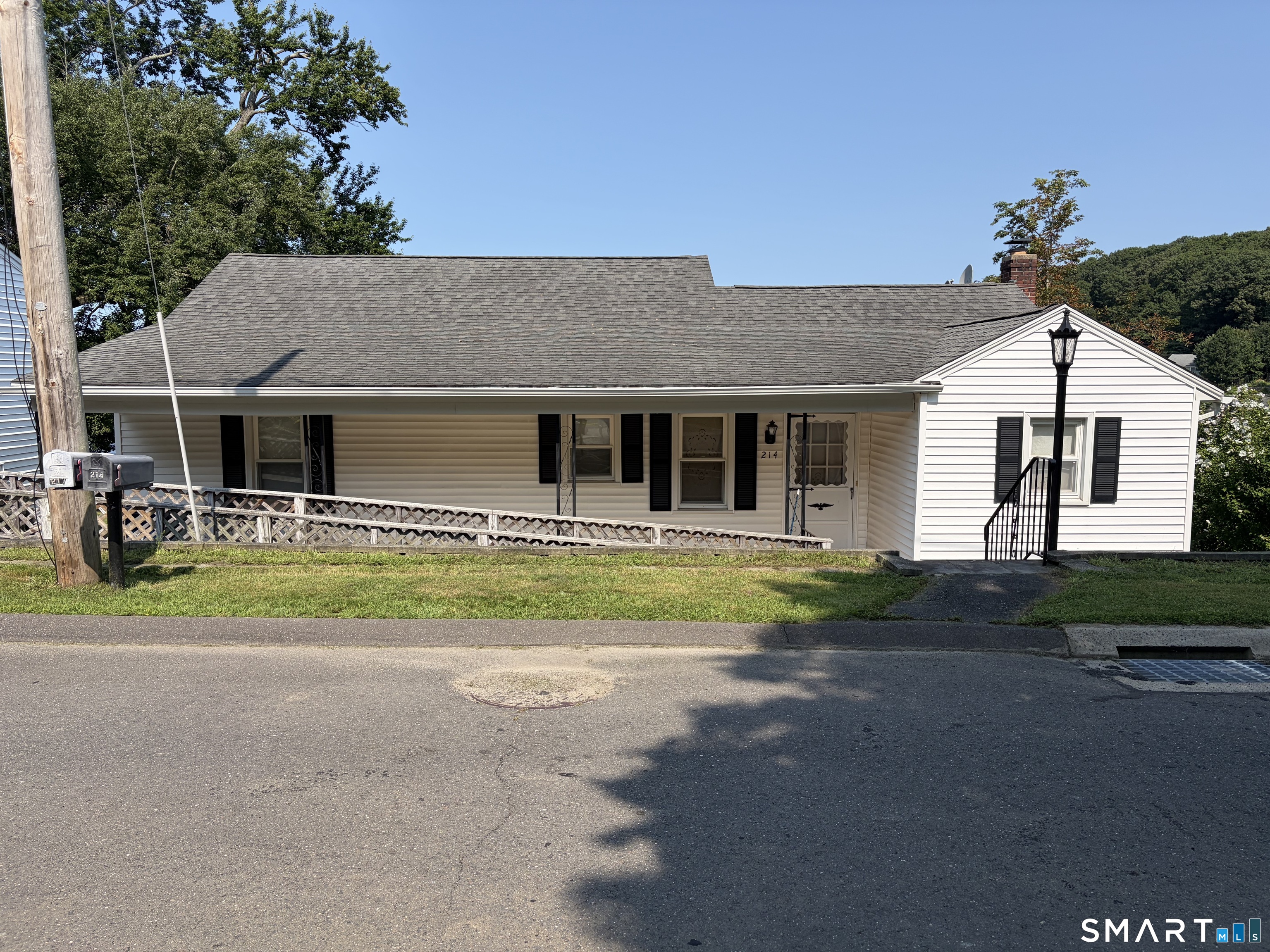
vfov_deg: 53.1
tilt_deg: -5.2
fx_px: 954
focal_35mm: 26
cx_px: 635
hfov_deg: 67.3
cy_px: 476
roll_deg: +0.5
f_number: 1.6
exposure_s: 1/3448
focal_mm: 5.96
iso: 50
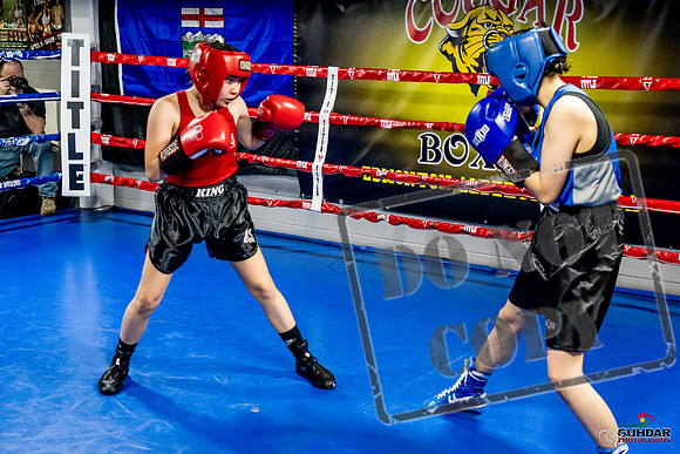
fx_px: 982
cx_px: 340
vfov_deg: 26.0
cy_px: 227
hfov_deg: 38.2
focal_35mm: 52
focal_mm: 35
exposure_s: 1/800
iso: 5000
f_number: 2.8
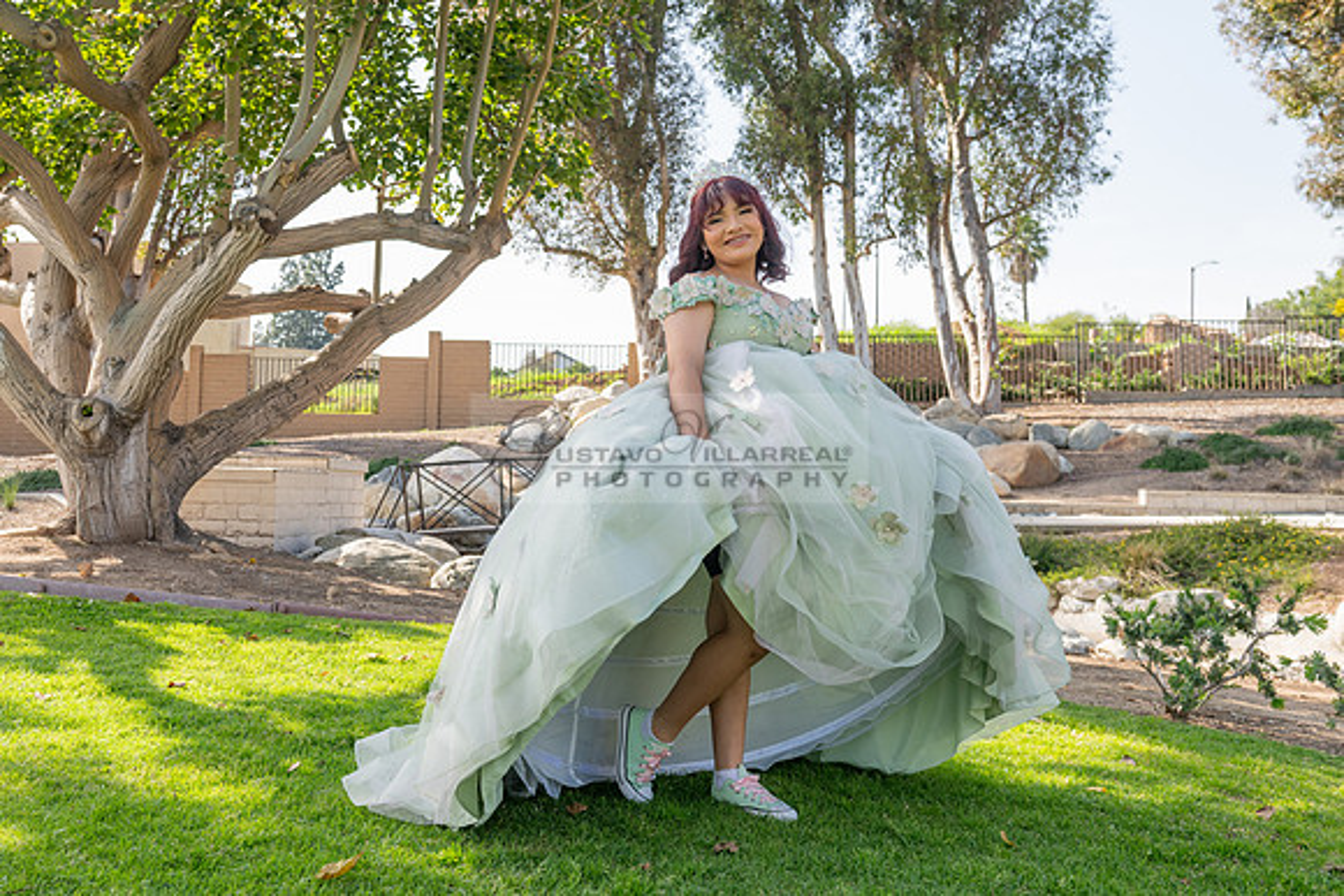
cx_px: 549
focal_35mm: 38
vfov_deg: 35.0
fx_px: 1418
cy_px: 391
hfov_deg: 50.4
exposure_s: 1/320
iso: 200
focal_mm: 32
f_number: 5.6
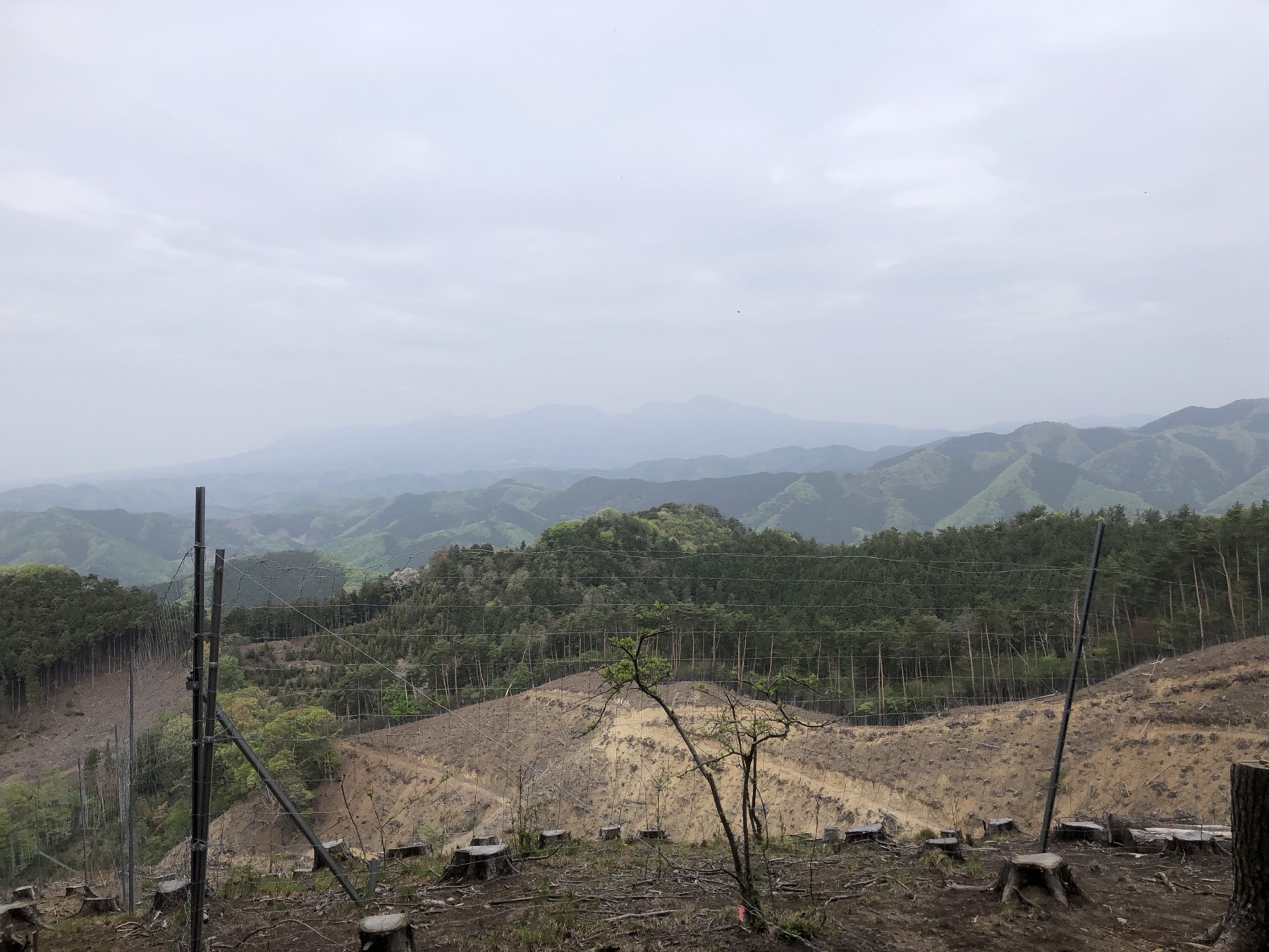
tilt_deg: -2.1
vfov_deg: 49.7
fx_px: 1026
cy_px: 476
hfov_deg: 63.4
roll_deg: -1.0
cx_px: 634
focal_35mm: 28
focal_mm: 3.99
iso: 20
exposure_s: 1/2667
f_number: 1.8
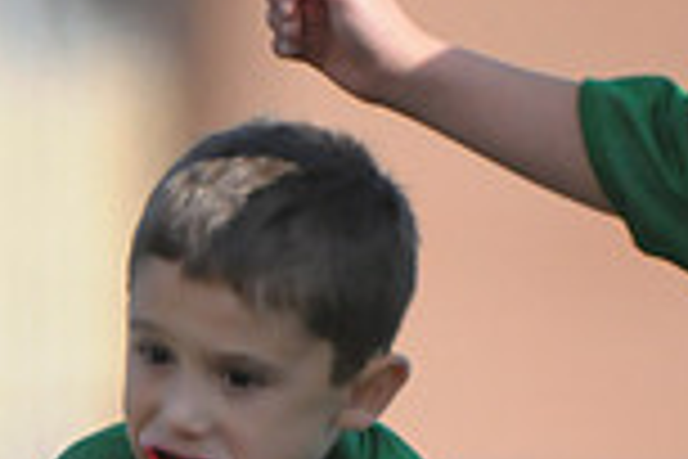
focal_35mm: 2275
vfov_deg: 0.6
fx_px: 43474
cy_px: 922
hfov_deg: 0.9
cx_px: 322
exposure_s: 1/8000
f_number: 4
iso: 1600
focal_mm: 400
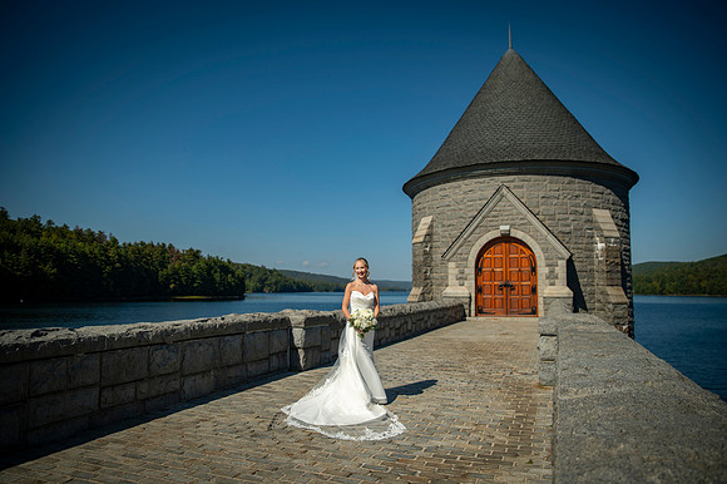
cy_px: 242
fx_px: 498
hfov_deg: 72.3
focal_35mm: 25
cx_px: 364
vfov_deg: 51.9
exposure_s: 1/3200
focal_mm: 24
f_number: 2.8
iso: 80
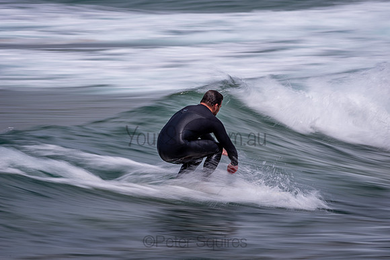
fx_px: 5418
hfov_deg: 4.1
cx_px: 195
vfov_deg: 2.8
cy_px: 130
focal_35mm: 500
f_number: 20
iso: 64
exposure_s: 1/20
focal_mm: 500
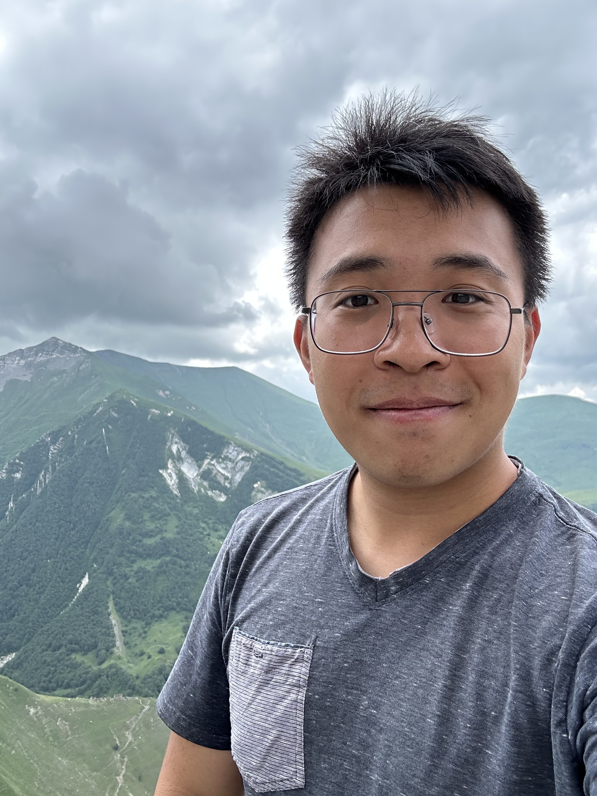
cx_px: 298
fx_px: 690
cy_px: 398
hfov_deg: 46.8
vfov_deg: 60.0
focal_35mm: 30
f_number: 1.9
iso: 25
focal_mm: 2.69
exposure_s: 1/320
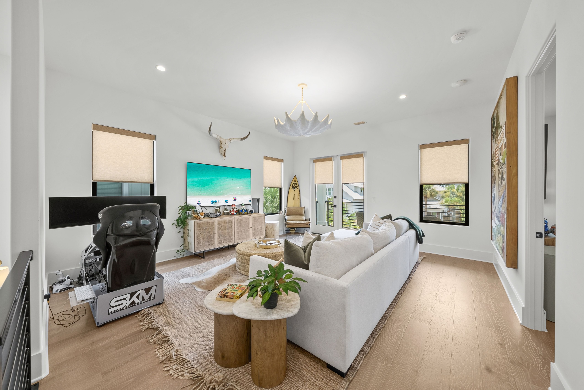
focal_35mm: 12
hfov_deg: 112.6
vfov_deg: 90.1
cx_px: 292
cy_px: 195
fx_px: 195
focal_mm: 12
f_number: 7.1
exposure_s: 1/4
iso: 200
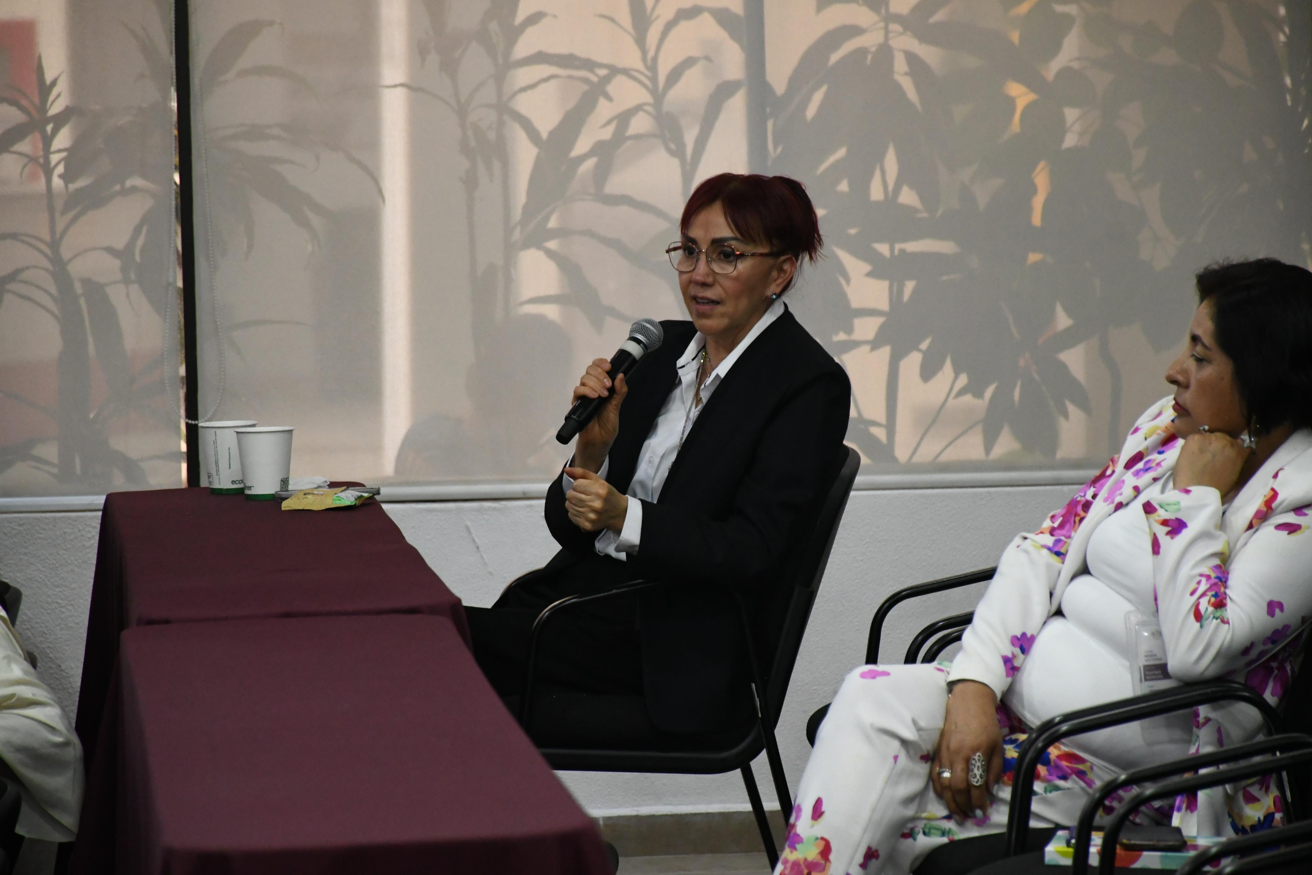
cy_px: 438
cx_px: 656
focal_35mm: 210
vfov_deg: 6.5
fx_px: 7653
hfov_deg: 9.8
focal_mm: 140
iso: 4000
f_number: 5.6
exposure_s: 1/100
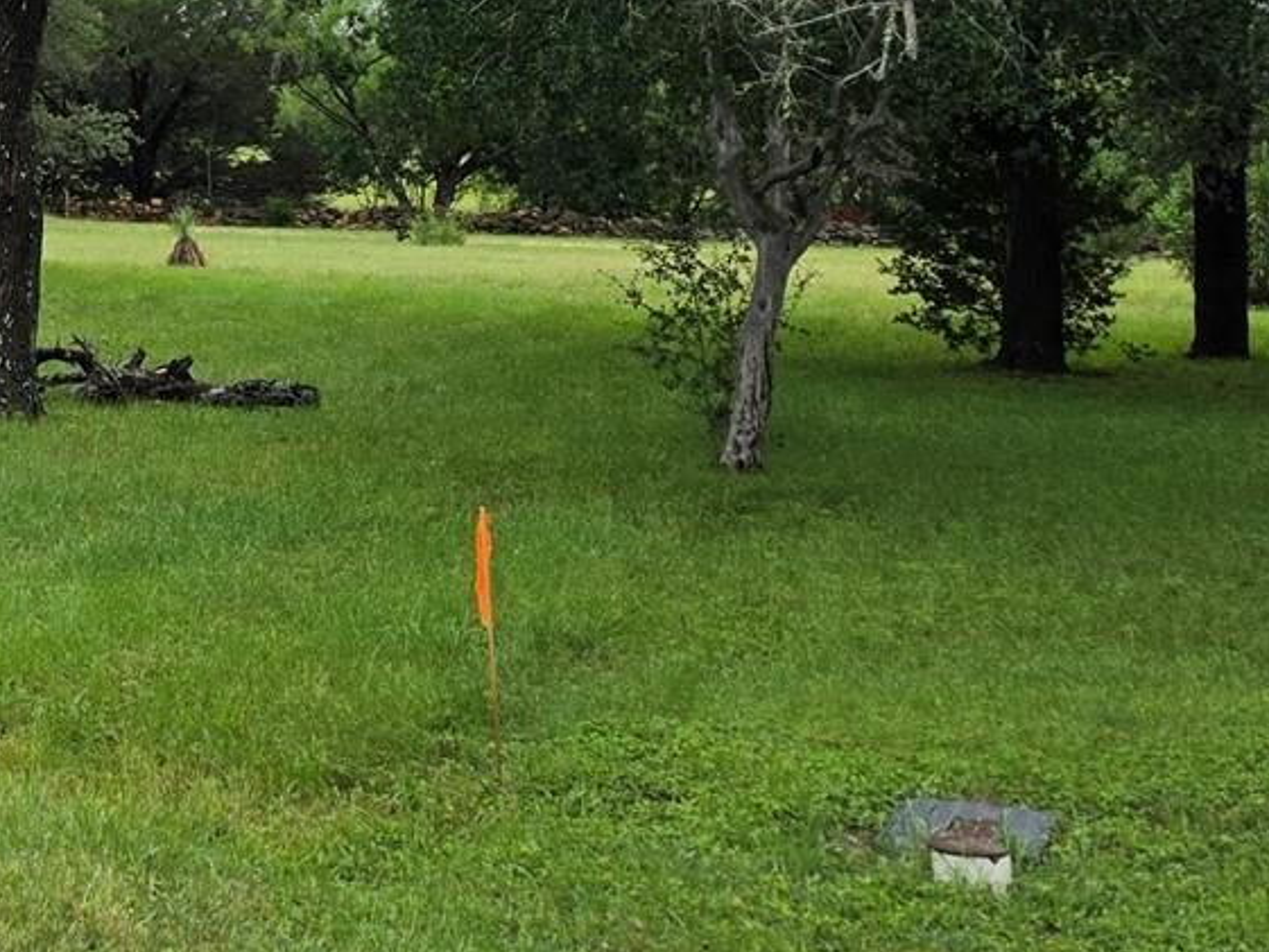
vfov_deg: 16.7
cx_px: -713
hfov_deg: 19.7
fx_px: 3080
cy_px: -237
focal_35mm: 84
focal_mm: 6.5
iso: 64
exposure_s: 1/3531
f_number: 1.4
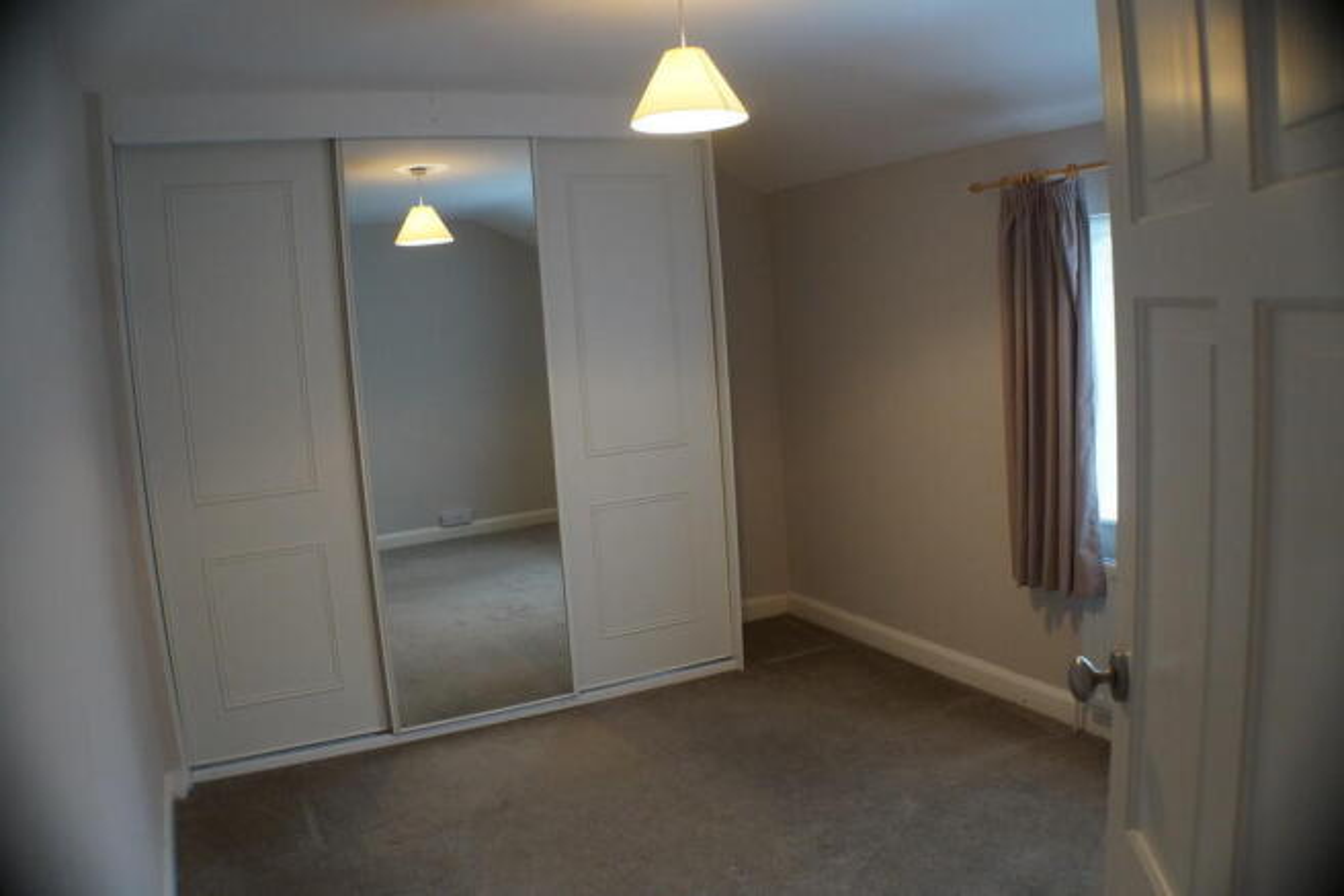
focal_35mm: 33
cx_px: 672
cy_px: 448
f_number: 4
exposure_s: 1/160
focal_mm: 22
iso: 1250
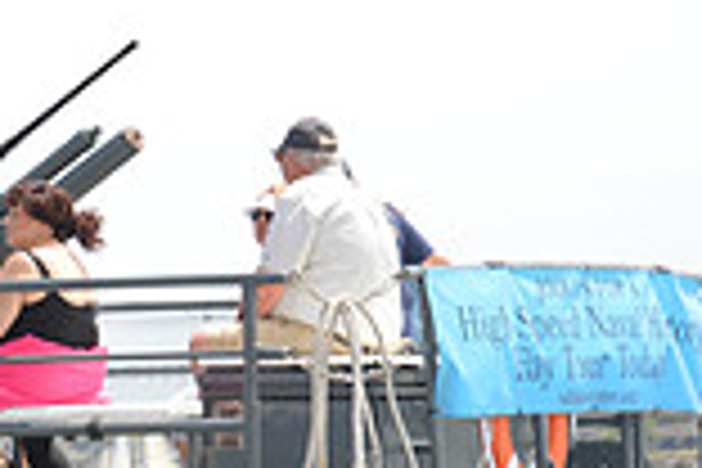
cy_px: 590
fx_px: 5983
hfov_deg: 6.6
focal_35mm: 307
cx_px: -567
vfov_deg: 4.5
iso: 100
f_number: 9
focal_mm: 55
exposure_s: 1/200
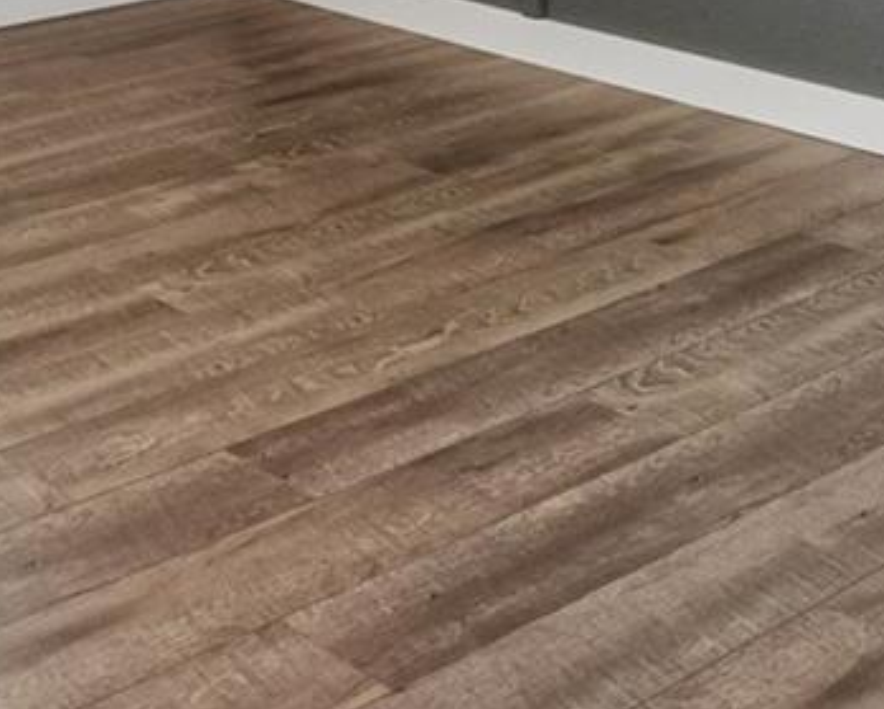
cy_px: -490
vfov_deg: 18.0
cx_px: -135
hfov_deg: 24.5
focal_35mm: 71
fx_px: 1863
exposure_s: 1/20
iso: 500
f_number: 8
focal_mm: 11
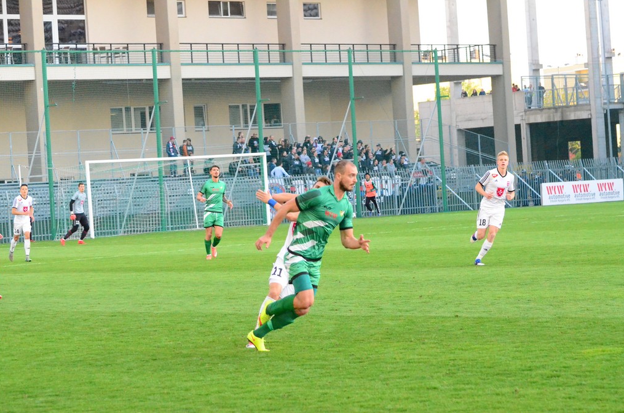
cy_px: 206
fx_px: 1963
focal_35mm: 114
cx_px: 310
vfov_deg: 12.0
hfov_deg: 18.1
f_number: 5
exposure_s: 1/3200
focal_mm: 75
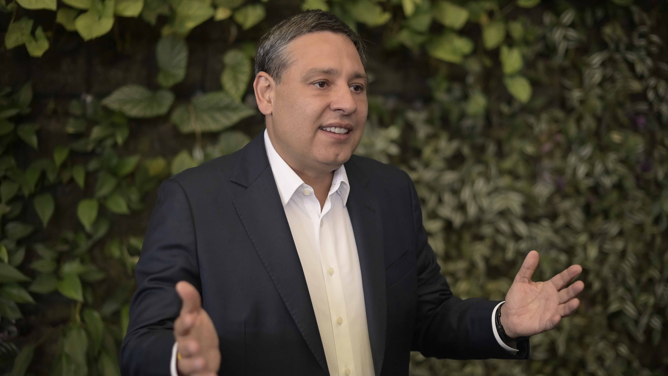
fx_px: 939
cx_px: 335
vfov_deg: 22.6
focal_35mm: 53
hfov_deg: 39.2
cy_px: 196
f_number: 1.8
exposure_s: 1/1600
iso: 3200
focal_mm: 50
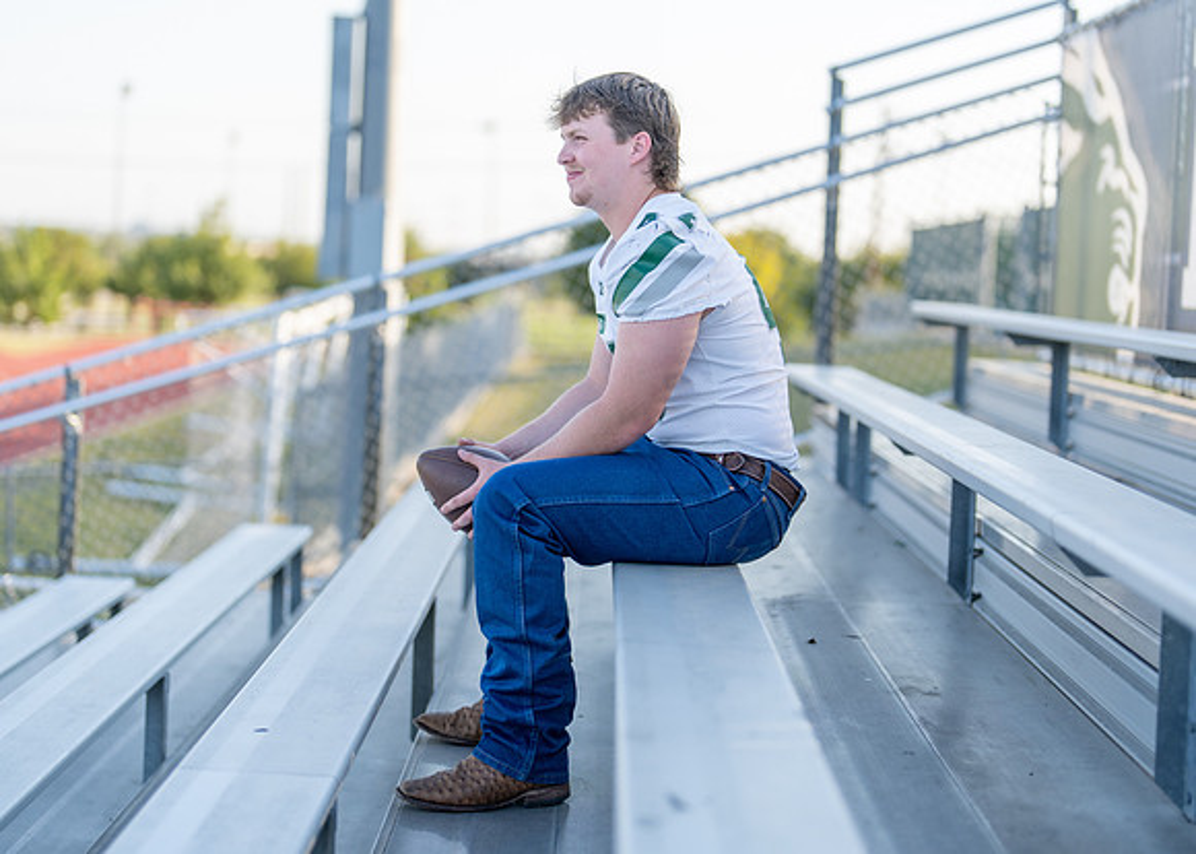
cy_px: 385
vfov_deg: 22.4
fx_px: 2154
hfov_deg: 31.0
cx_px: 642
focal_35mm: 63
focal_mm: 50
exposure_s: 1/1600
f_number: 1.2
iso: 100
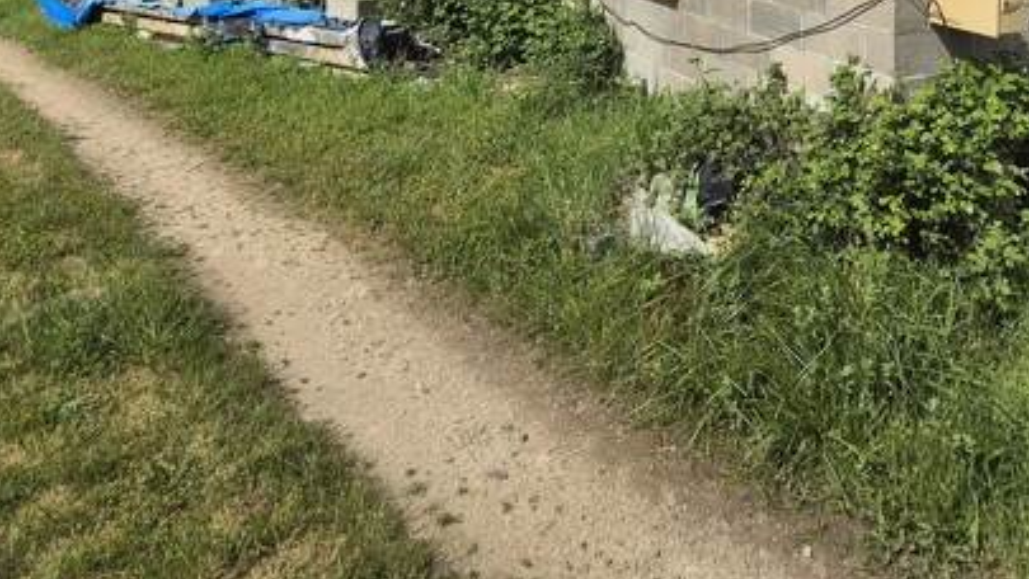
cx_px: 711
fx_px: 764
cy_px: -157
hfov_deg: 65.5
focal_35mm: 28
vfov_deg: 32.3
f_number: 2.2
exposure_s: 1/3472
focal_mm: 2.2
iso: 50
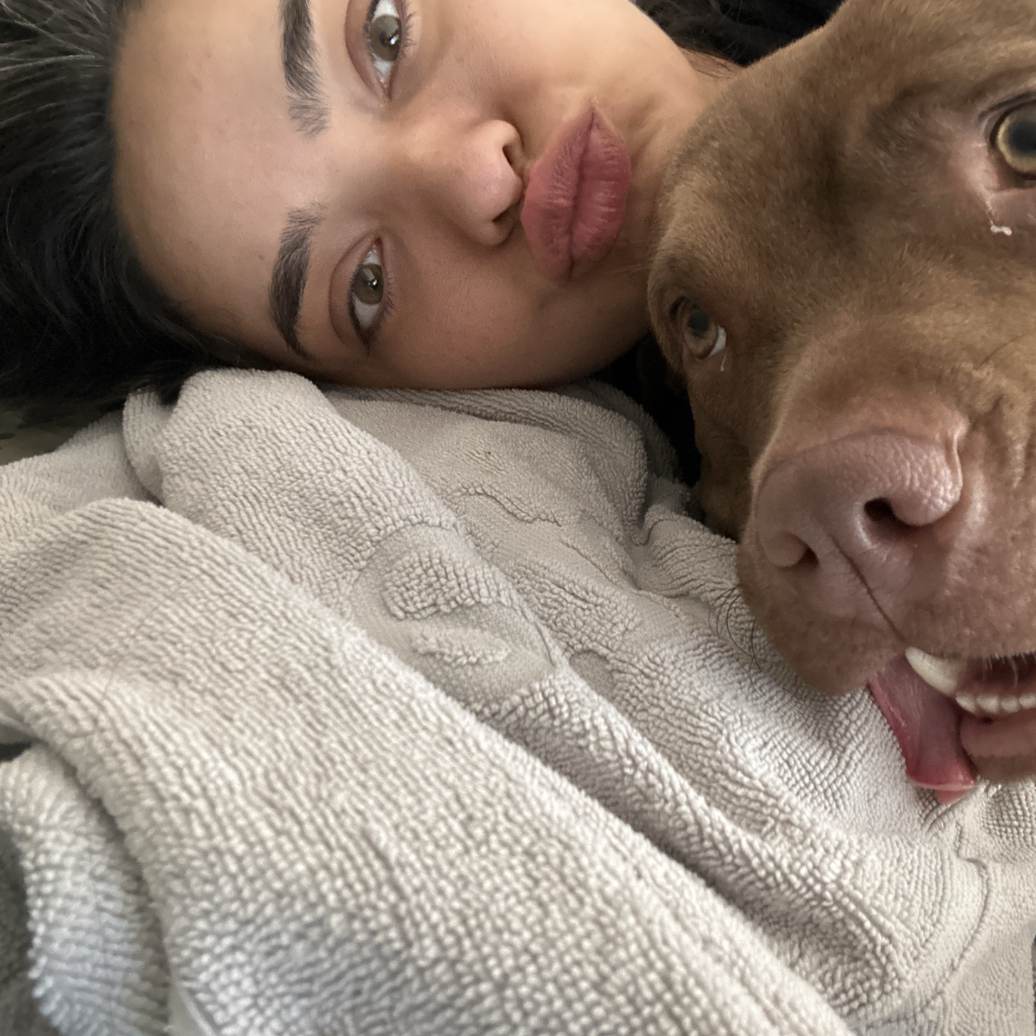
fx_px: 948
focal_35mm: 28
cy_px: 504
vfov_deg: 57.3
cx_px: 554
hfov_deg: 57.2
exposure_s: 1/30
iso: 500
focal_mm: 2.69
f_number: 1.9
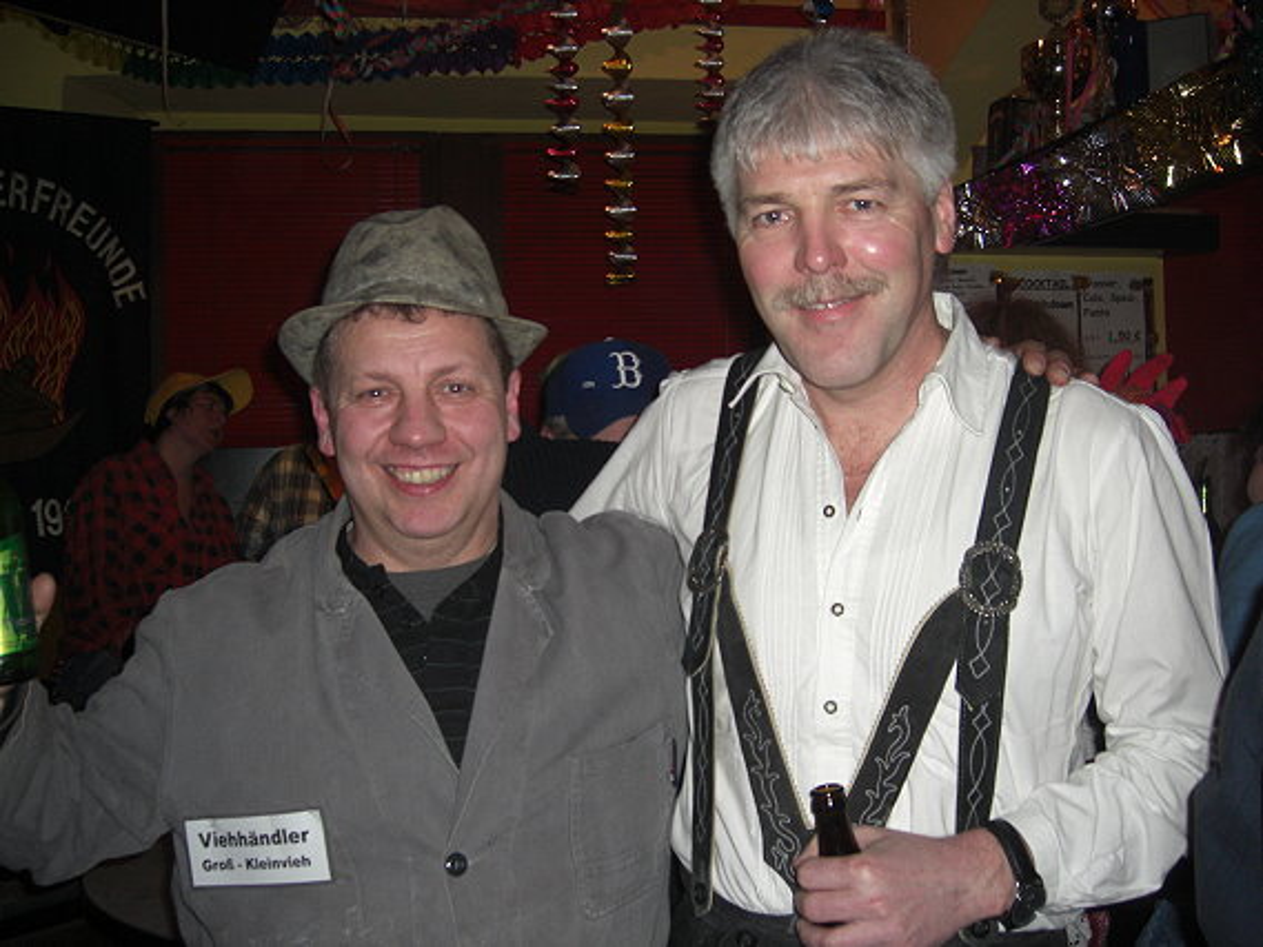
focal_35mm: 38
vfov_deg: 37.7
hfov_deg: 49.0
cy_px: 474
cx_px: 632
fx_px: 1387
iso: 200
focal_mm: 7.9
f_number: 2.8
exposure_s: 1/60
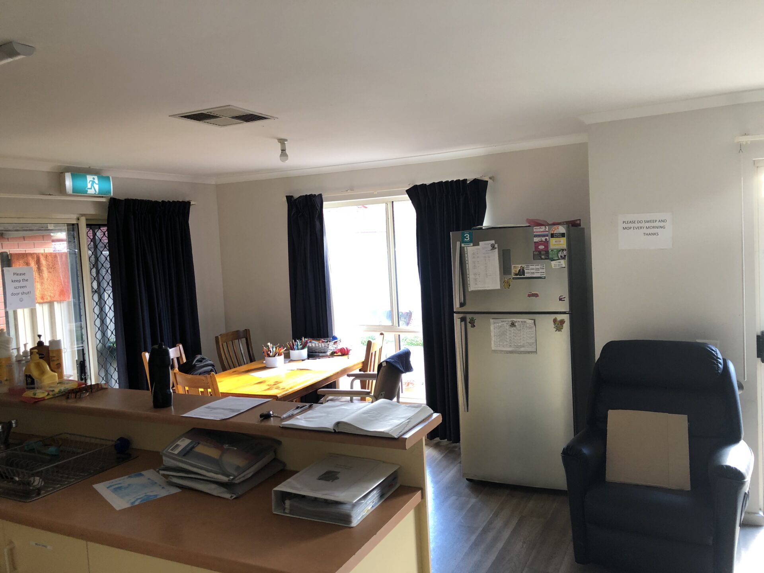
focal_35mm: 28
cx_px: 382
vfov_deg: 49.7
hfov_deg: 63.4
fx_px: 618
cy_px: 286
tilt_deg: -4.3
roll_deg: +3.2
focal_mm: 3.99
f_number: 1.8
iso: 32
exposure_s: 1/20
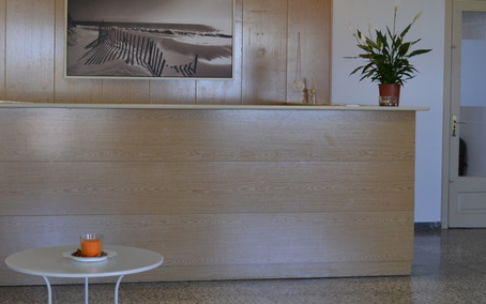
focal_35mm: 70
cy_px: 98
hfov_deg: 29.3
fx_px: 927
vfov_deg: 18.6
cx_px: 199
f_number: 4.2
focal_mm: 26
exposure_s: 1/50
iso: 400
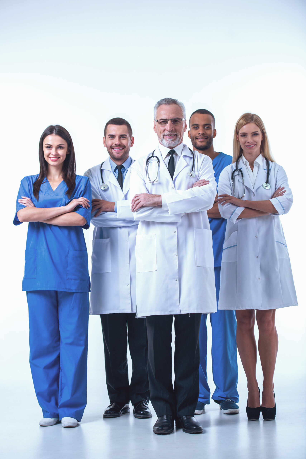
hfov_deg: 16.1
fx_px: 1083
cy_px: 230
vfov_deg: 23.9
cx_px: 153
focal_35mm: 85
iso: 100
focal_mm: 85
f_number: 3.2
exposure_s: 1/160
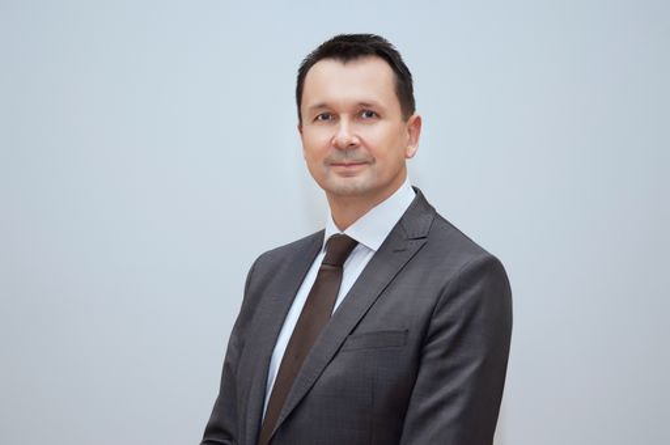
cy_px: 222
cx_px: 335
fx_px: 1952
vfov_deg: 13.0
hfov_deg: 19.5
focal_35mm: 105
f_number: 5
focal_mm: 70
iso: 800
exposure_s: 1/200
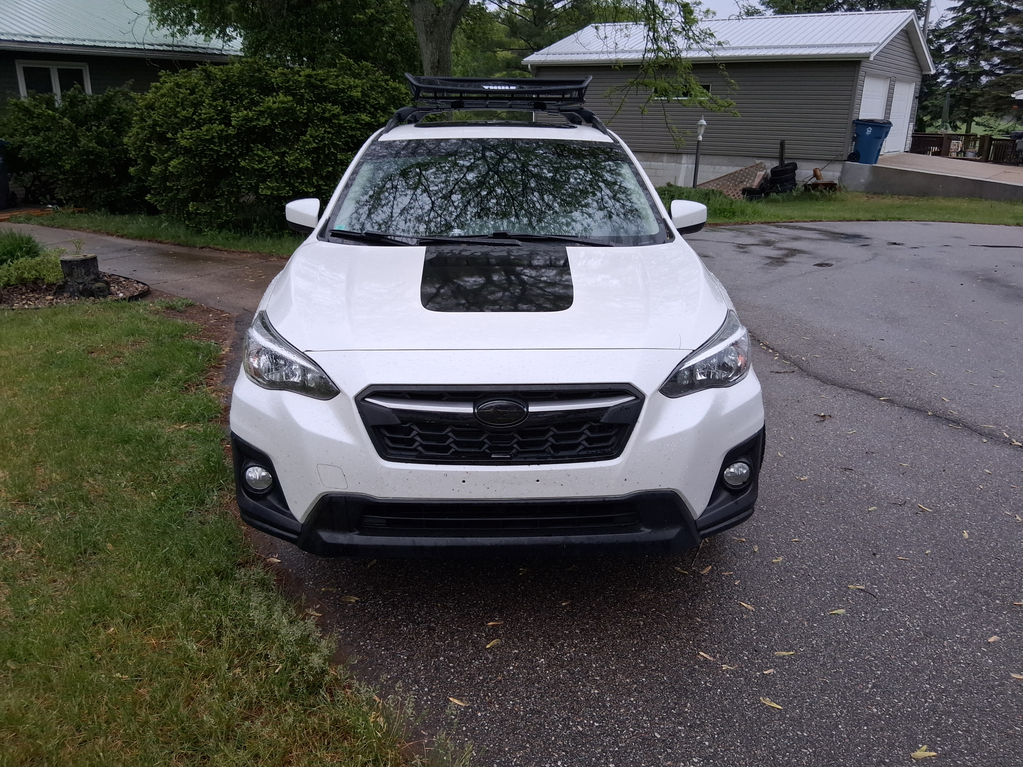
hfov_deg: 67.3
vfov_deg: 53.1
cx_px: 512
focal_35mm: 26
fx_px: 768
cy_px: 384
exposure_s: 1/120
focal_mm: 3.98
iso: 200
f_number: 1.8
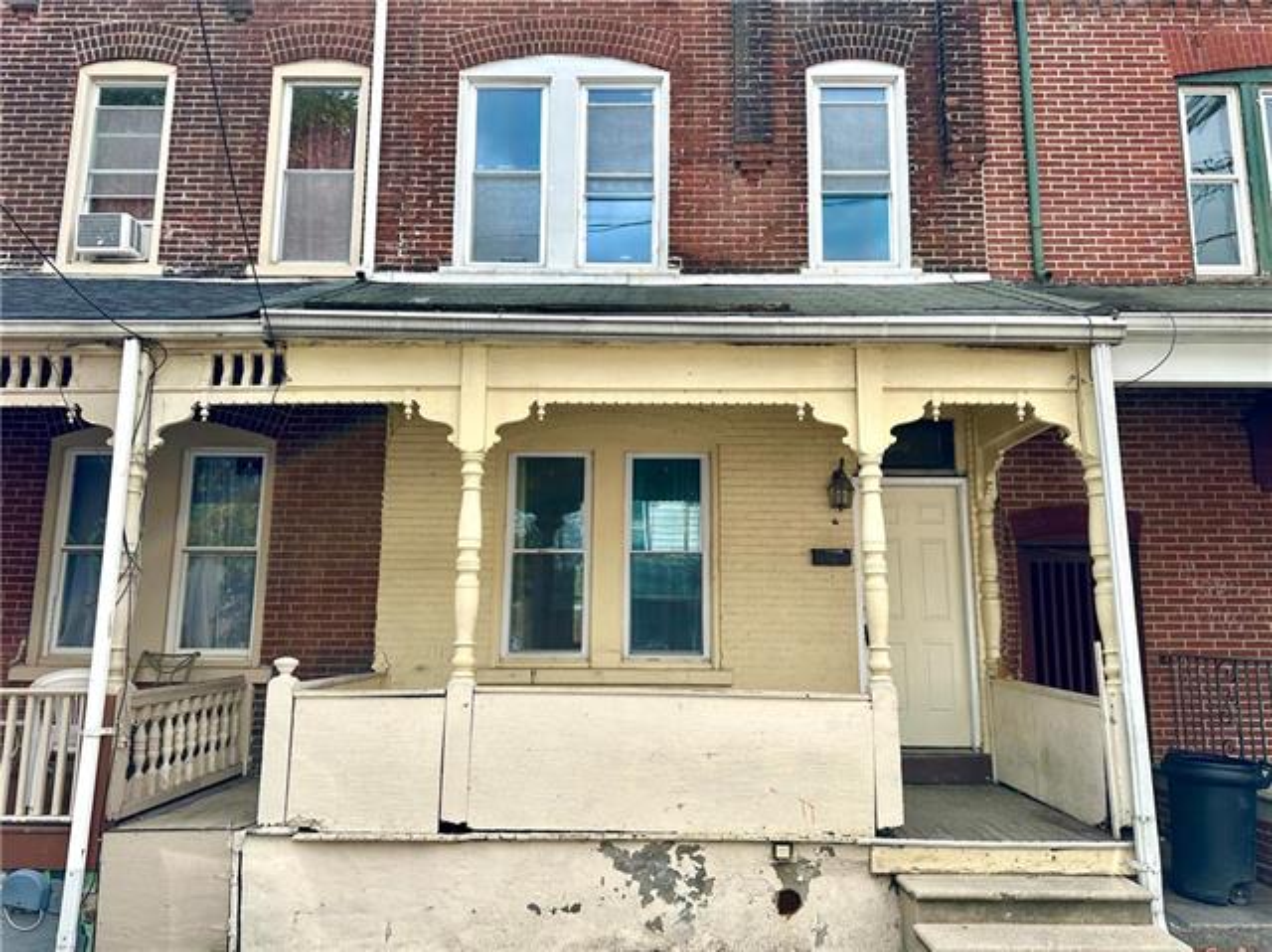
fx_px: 881
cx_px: 636
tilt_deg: +9.7
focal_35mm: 24
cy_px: 476
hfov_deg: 71.6
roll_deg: -1.0
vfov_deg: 56.8
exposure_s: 1/1949
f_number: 1.78
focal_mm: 6.86
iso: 80
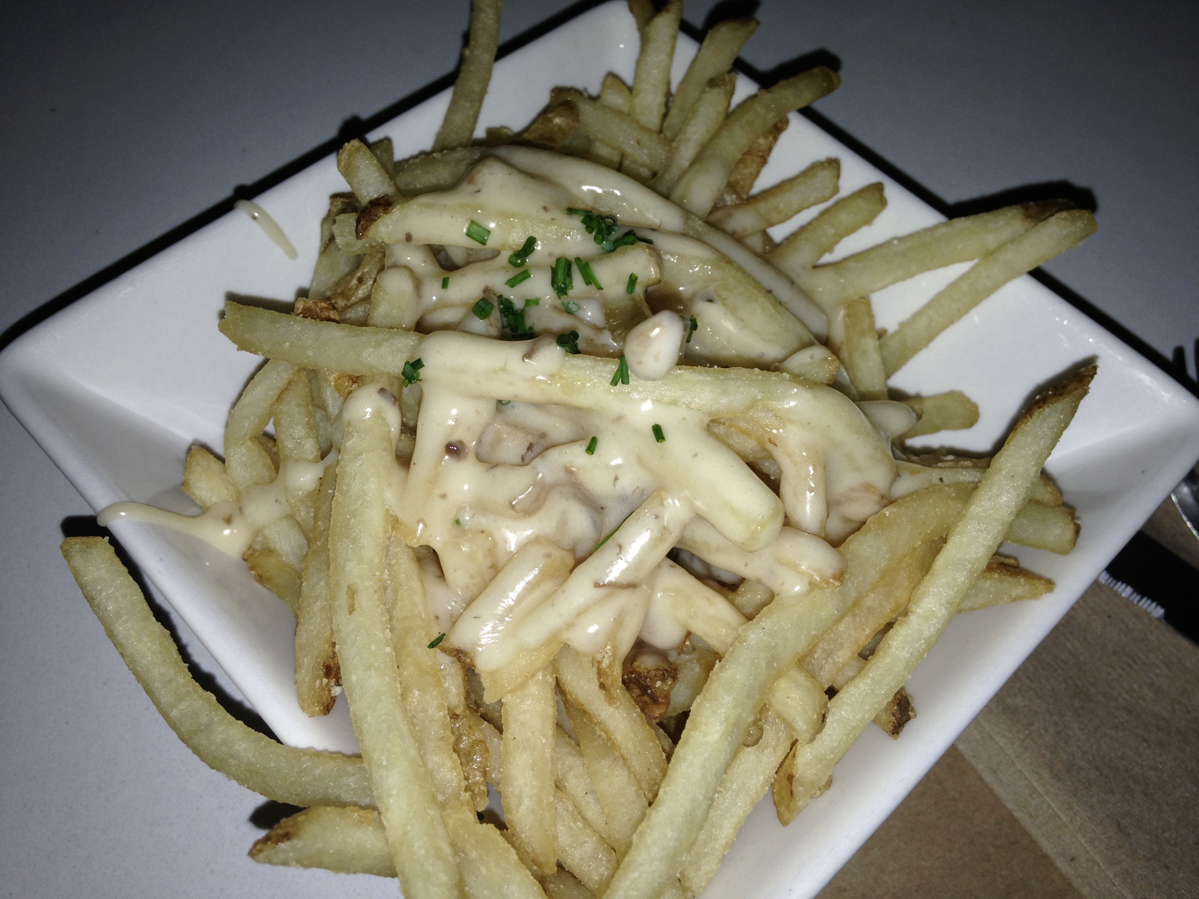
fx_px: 1143
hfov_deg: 55.4
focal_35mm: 33
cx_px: 600
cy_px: 450
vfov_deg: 42.9
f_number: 2.4
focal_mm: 4.13
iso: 50
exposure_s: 1/142
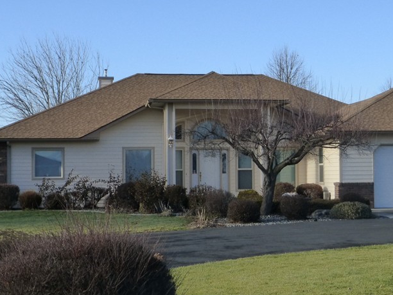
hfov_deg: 23.6
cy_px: 123
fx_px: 931
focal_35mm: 82
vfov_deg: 18.0
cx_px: 292
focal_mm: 8.5
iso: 200
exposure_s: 1/800
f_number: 4.5
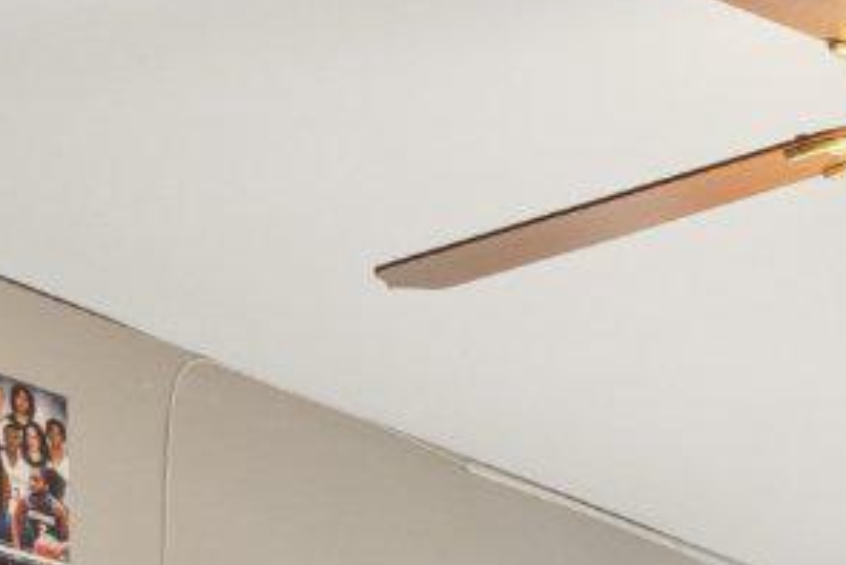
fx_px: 2592
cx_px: 889
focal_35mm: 110
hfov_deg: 18.0
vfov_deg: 10.8
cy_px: 1289
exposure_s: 1/30
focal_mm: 15.9
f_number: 7.1
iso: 1250
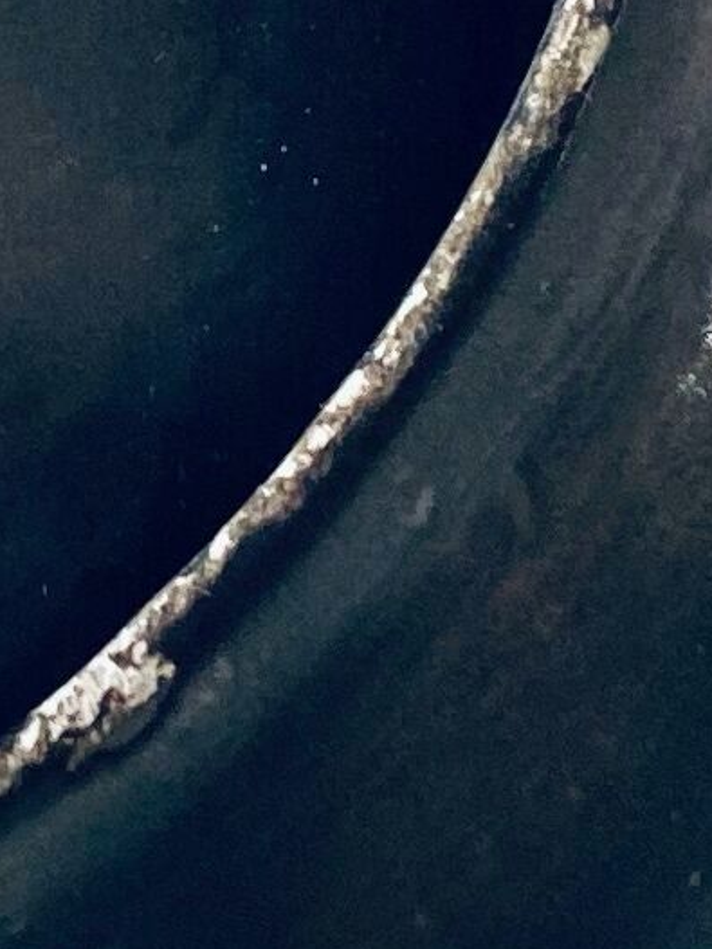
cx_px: -535
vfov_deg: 9.7
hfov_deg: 7.3
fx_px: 5460
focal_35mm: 199
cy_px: -382
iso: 125
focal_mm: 4.25
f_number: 1.8
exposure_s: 1/100
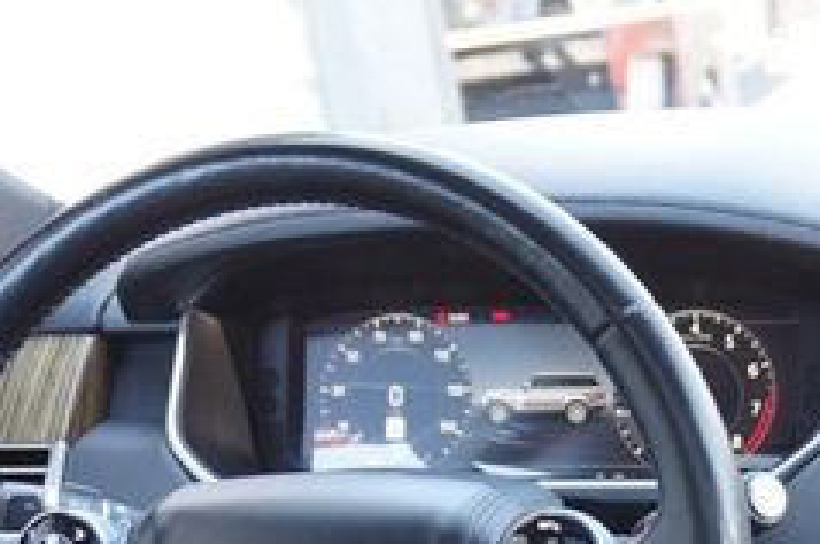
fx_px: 2206
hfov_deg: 20.5
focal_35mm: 97
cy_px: 730
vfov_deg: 13.5
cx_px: 772
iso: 500
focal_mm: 24
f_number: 4.5
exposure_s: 1/60
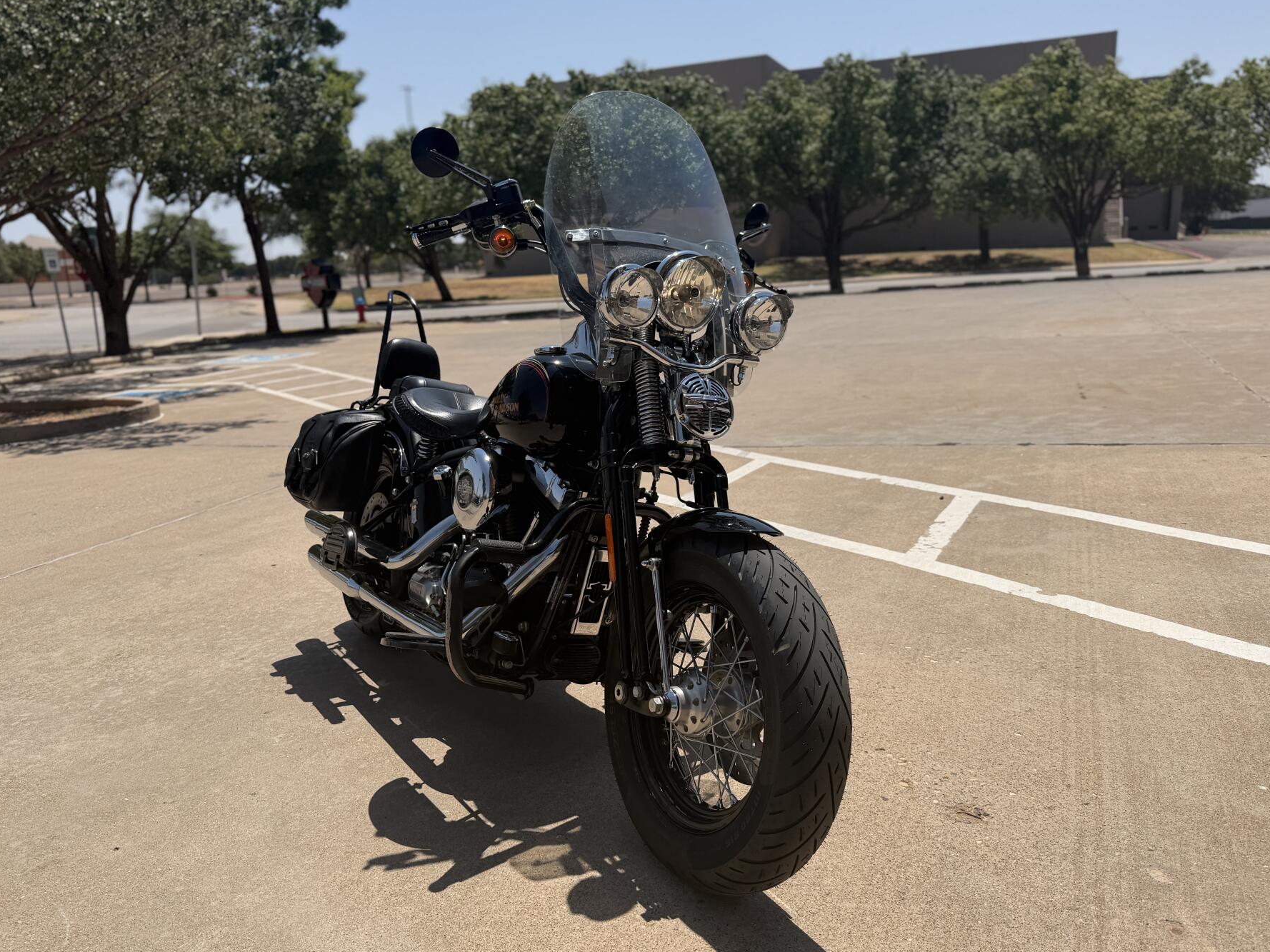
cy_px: 517
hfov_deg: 65.2
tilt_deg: -14.1
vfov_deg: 51.3
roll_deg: +2.4
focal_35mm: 27
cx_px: 585
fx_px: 990
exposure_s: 1/7353
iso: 80
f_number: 1.78
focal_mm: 6.76
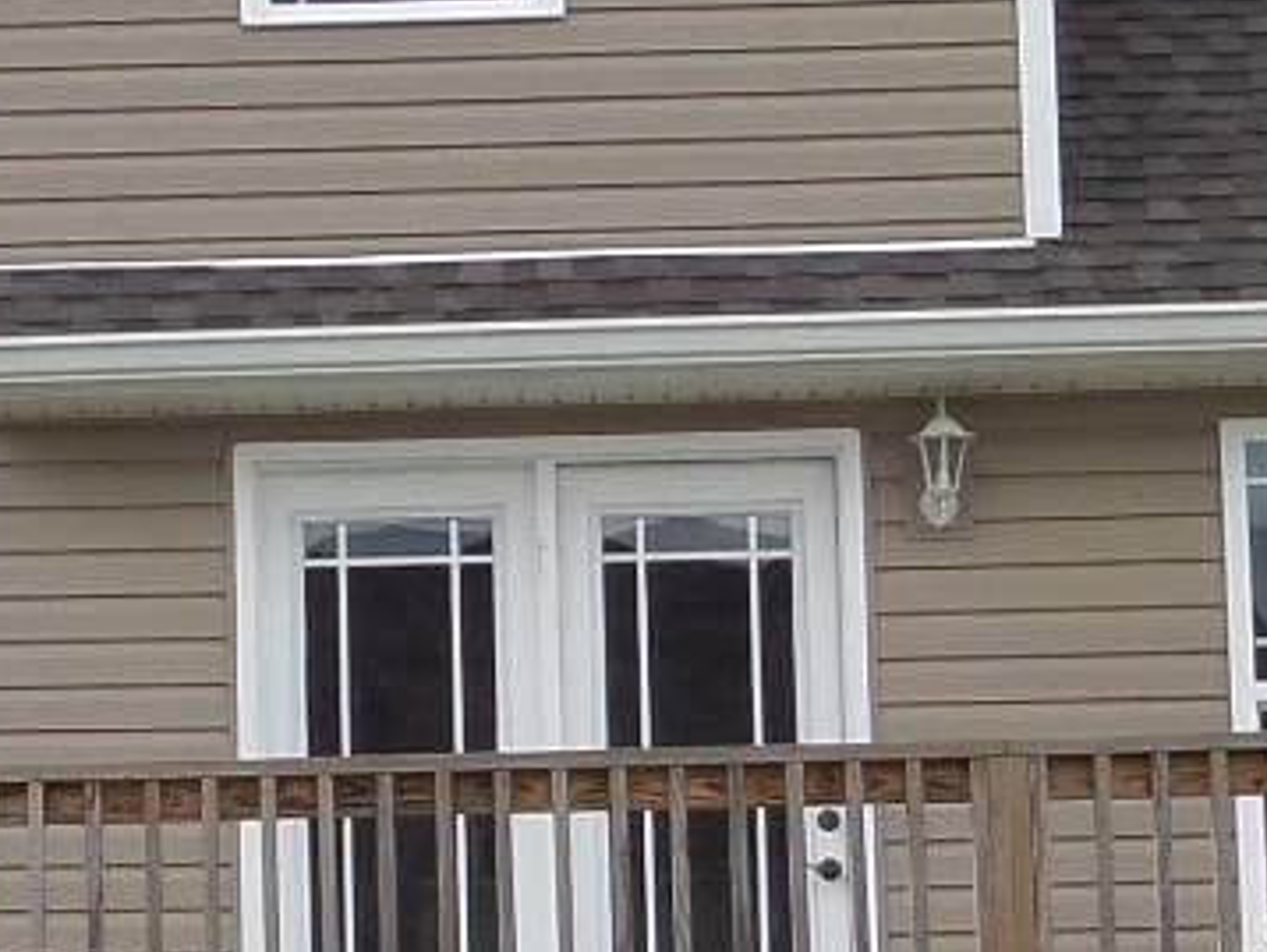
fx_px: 4871
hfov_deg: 14.7
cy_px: 828
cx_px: 124
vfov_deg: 11.1
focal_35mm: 133
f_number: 3.2
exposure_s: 1/500
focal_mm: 4
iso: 100
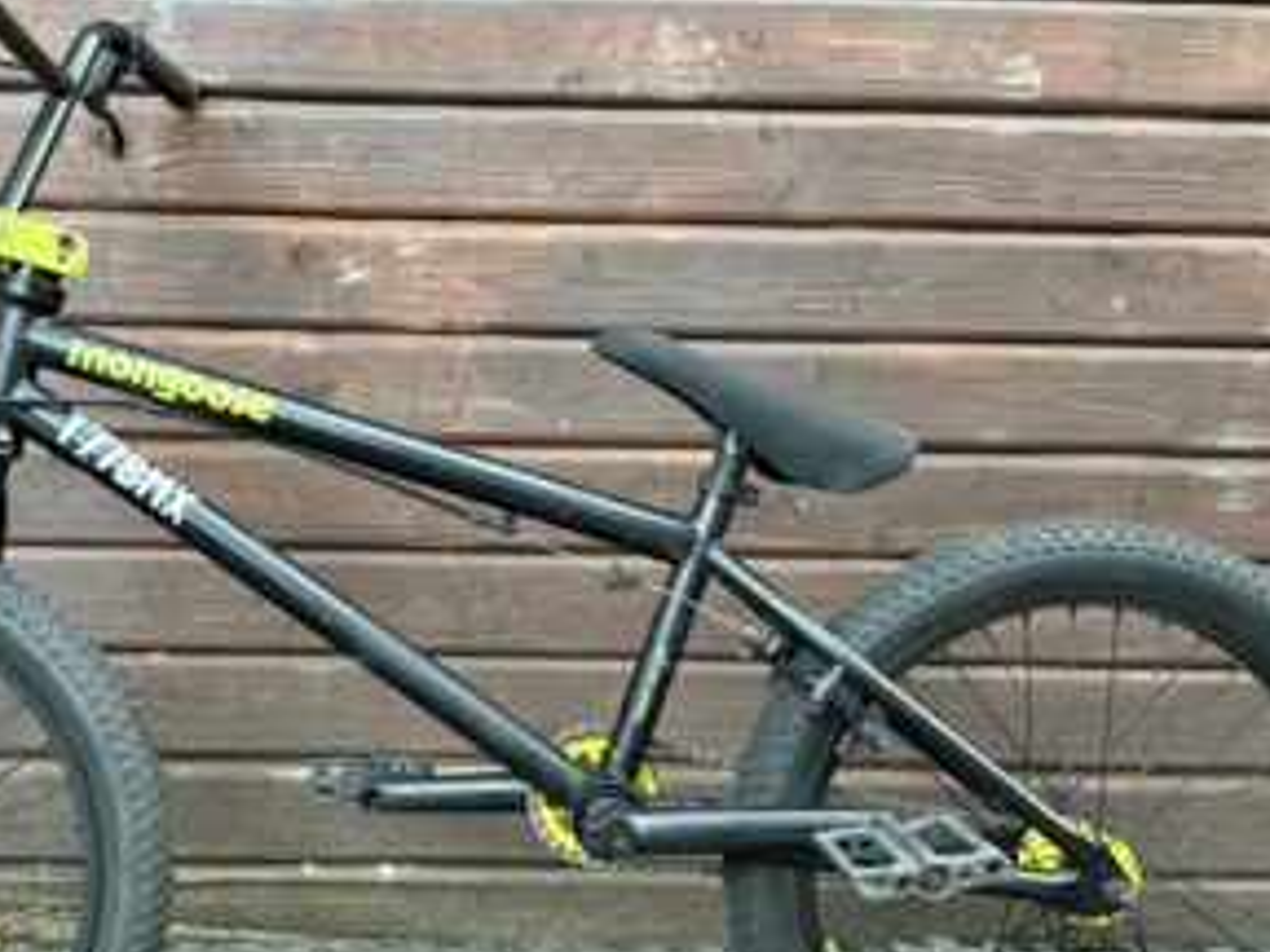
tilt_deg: -6.8
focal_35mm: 40
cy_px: 507
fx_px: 1468
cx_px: 441
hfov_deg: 46.2
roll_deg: -1.2
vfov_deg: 35.9
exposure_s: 1/56
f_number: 1.78
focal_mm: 6.76
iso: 800
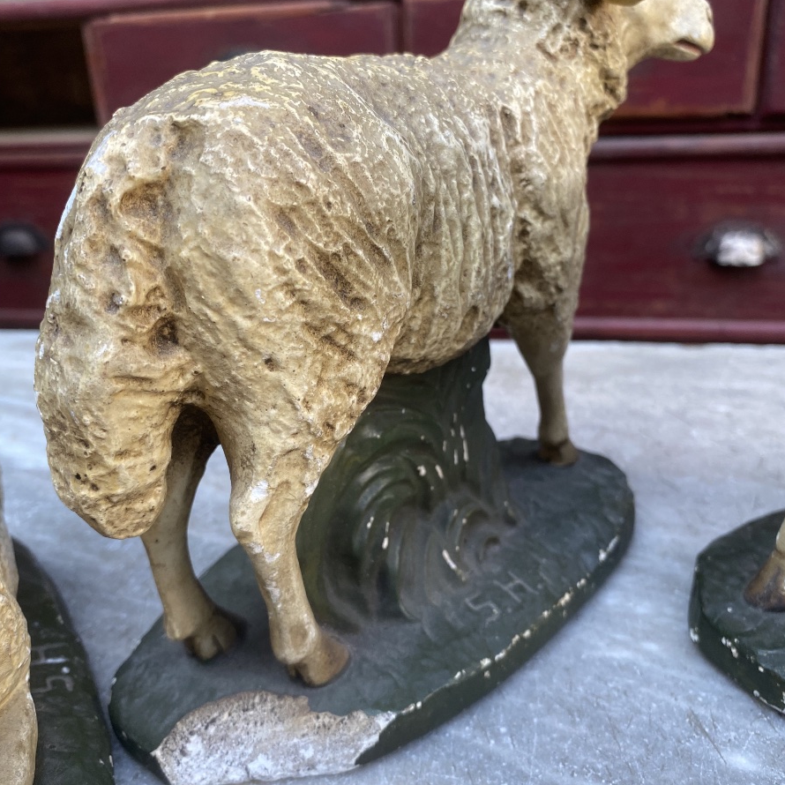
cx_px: 394
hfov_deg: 52.5
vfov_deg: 52.5
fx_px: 795
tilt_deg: -20.9
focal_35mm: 31
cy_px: 412
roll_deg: +3.3
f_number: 1.8
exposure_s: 1/121
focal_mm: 4.25
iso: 125
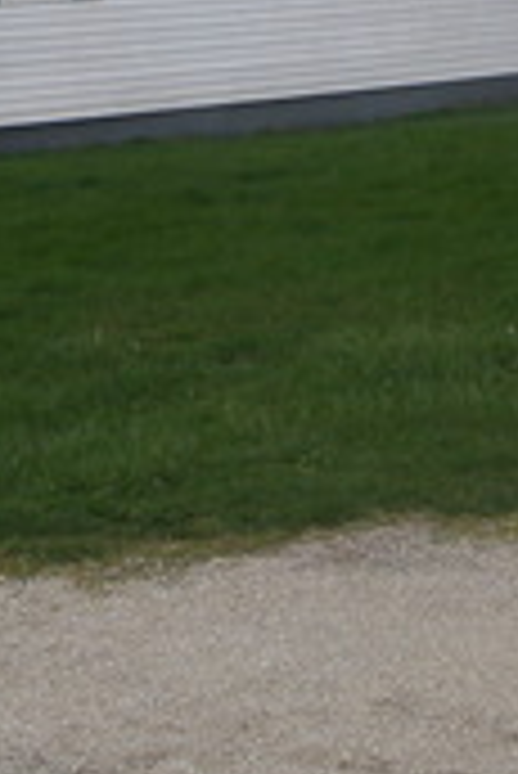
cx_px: 410
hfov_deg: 9.9
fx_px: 2994
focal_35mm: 139
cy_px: -27
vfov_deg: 14.5
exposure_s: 1/250
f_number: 5.6
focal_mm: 6.3
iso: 80
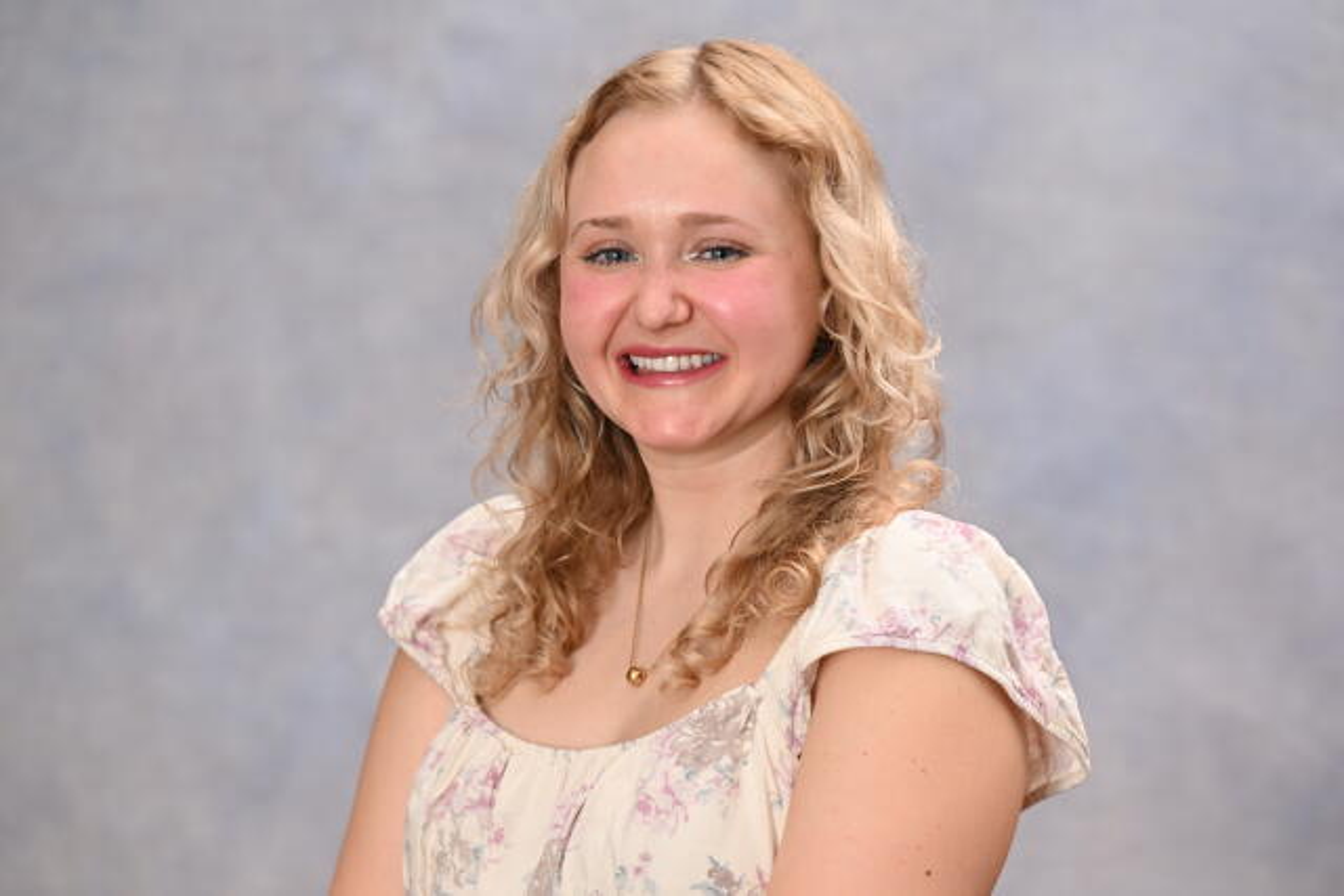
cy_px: 448
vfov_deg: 7.6
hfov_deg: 11.4
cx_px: 672
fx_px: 6721
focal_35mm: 180
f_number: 6.3
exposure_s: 1/100
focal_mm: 180
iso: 250
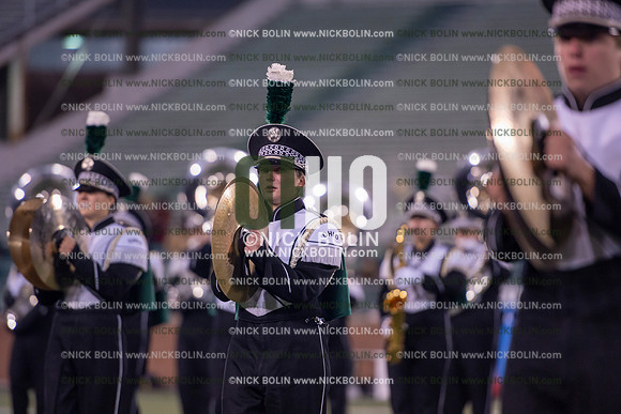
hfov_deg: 10.3
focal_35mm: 200
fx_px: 3451
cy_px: 207
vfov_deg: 6.9
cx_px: 310
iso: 2500
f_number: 2.8
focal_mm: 200
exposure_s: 1/1250
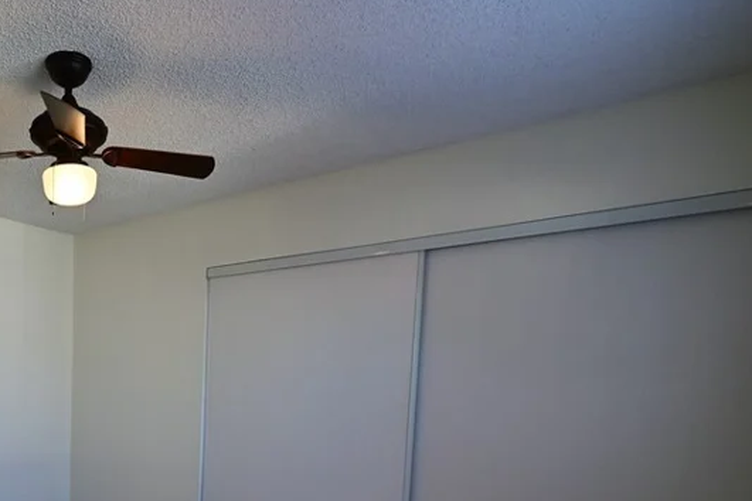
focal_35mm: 27
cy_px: 420
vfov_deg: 44.9
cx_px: 89
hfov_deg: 58.6
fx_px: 564
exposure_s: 1/60
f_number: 11
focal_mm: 14
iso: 1600
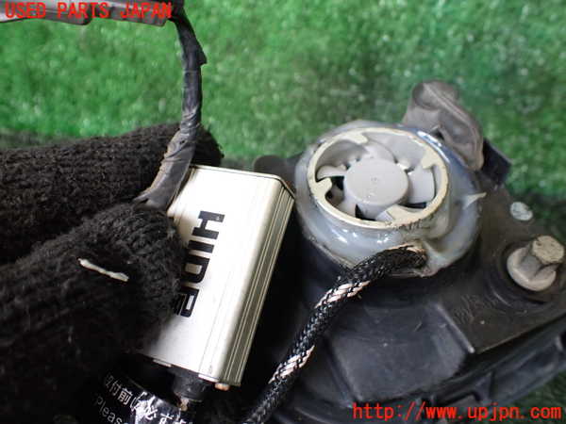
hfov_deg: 60.0
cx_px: 283
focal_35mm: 30
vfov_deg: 46.8
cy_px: 212
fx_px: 491
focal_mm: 5.4
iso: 400
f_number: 2.3
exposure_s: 1/125
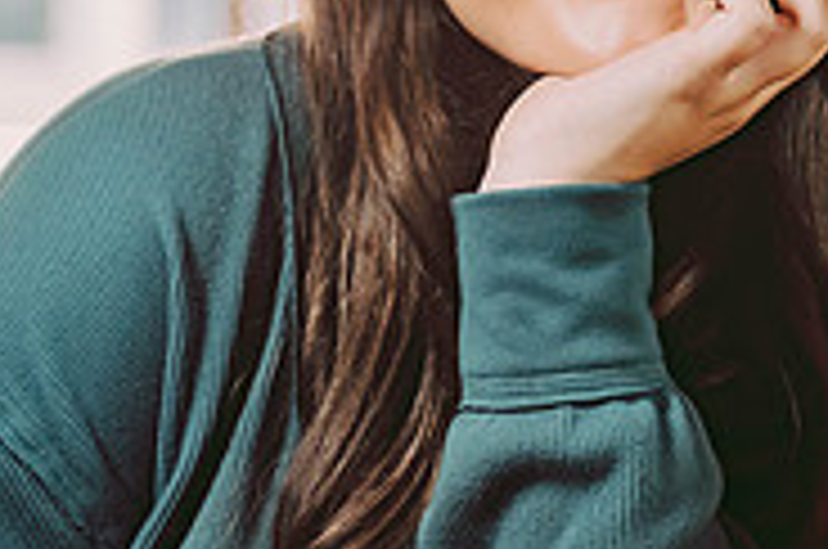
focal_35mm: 177
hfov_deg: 11.6
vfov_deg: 7.7
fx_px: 4064
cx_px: 742
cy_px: 146
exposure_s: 1/200
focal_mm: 56
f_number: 2.8
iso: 640
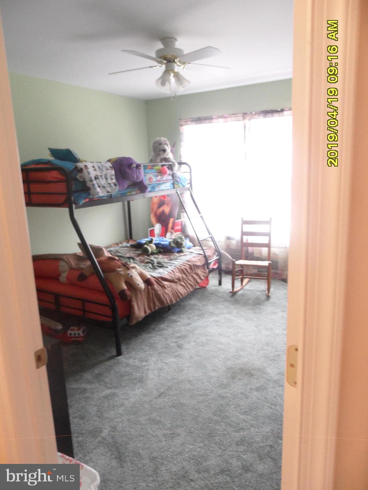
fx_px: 340
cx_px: 184
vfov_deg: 71.6
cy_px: 245
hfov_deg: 56.8
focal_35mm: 24
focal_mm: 3.9
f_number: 3.2
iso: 400
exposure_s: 1/8
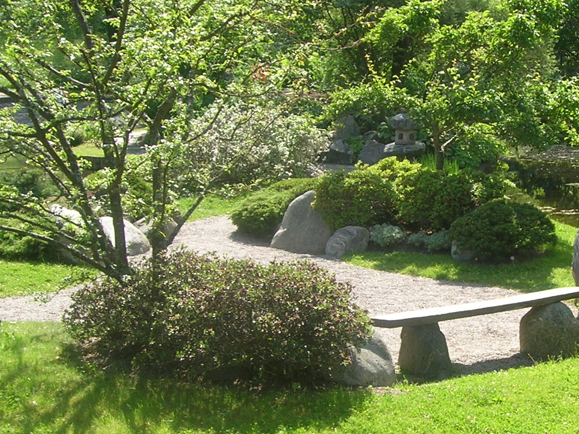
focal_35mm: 76
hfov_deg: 25.2
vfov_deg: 19.3
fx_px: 1271
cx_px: 467
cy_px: 309
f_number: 4.9
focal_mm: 5.7
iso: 50
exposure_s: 1/117
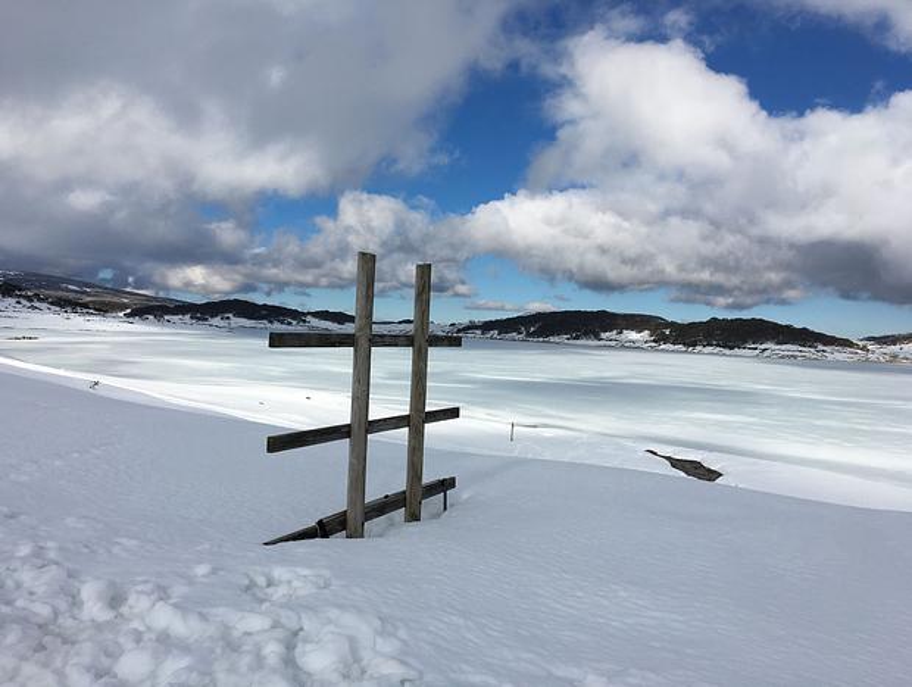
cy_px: 344
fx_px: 765
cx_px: 456
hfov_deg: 61.6
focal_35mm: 29
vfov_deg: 48.3
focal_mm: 4.15
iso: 25
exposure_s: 1/3846
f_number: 2.2
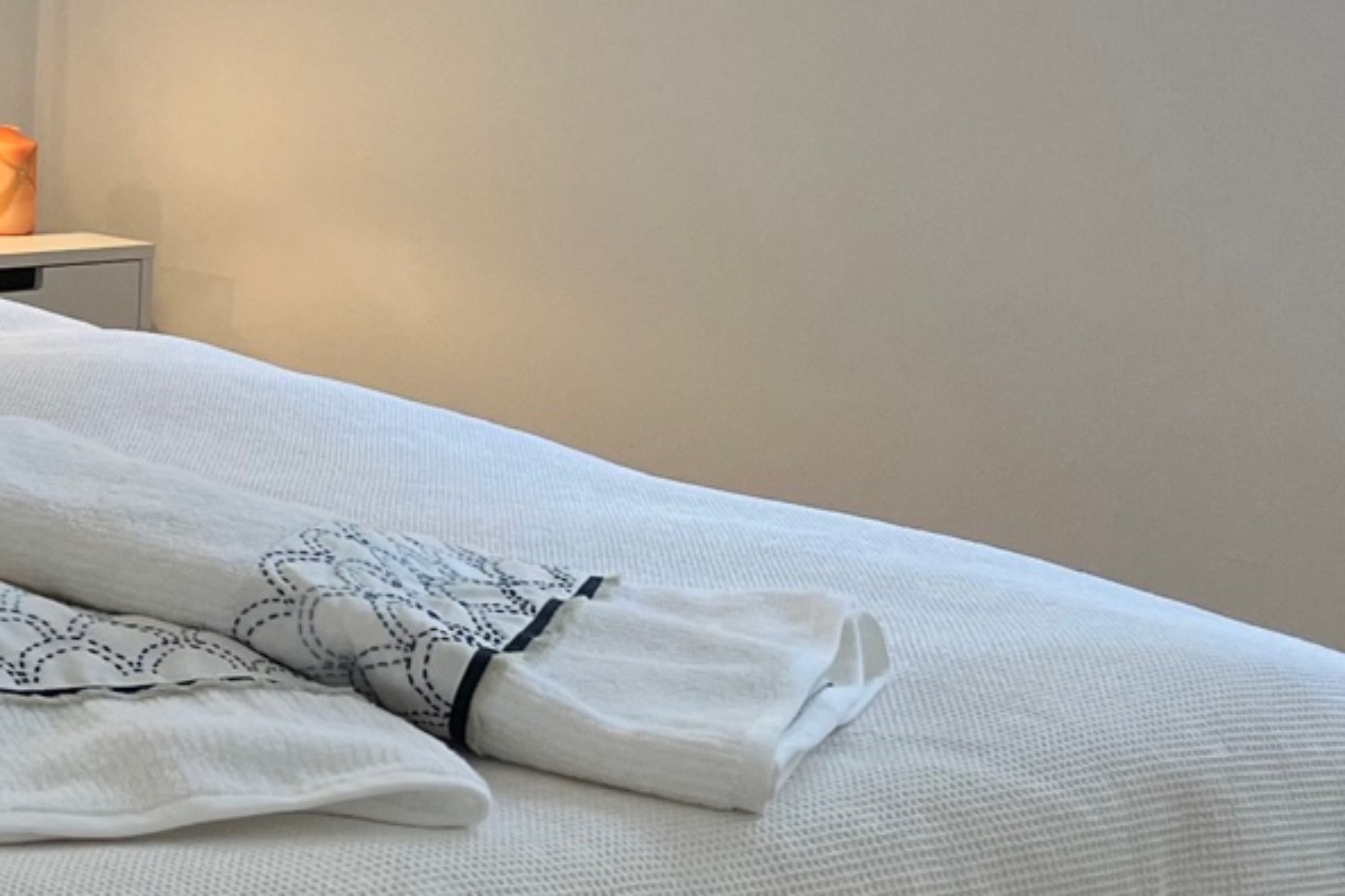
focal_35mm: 92
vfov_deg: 14.8
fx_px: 3436
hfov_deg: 20.0
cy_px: 236
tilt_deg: -6.9
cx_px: -481
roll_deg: -1.8
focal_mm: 5.1
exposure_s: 1/100
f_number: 1.6
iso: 100
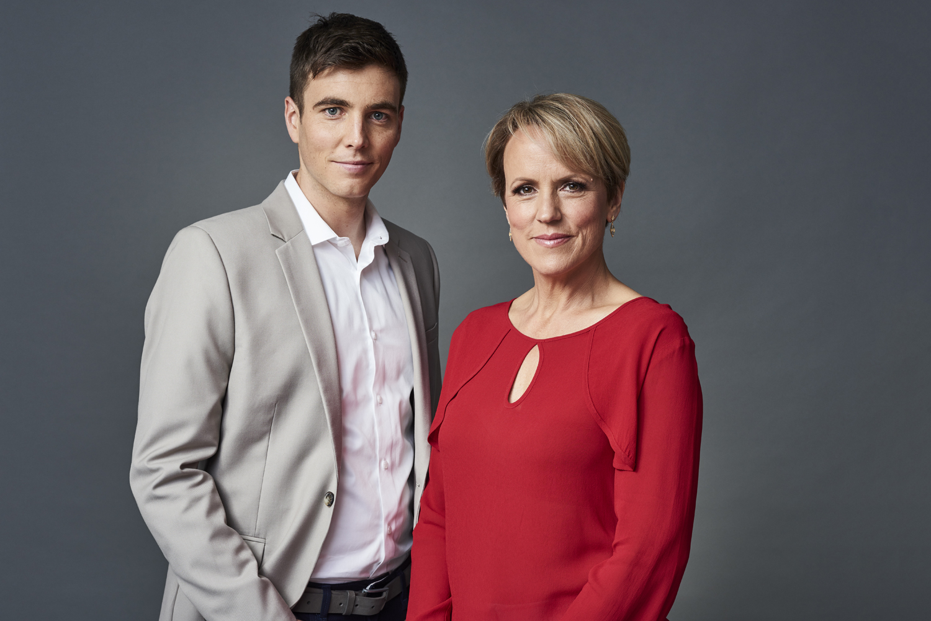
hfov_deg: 39.6
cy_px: 310
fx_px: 1293
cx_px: 466
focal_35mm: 50
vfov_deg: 27.0
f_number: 9
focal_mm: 50
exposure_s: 1/200
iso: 160
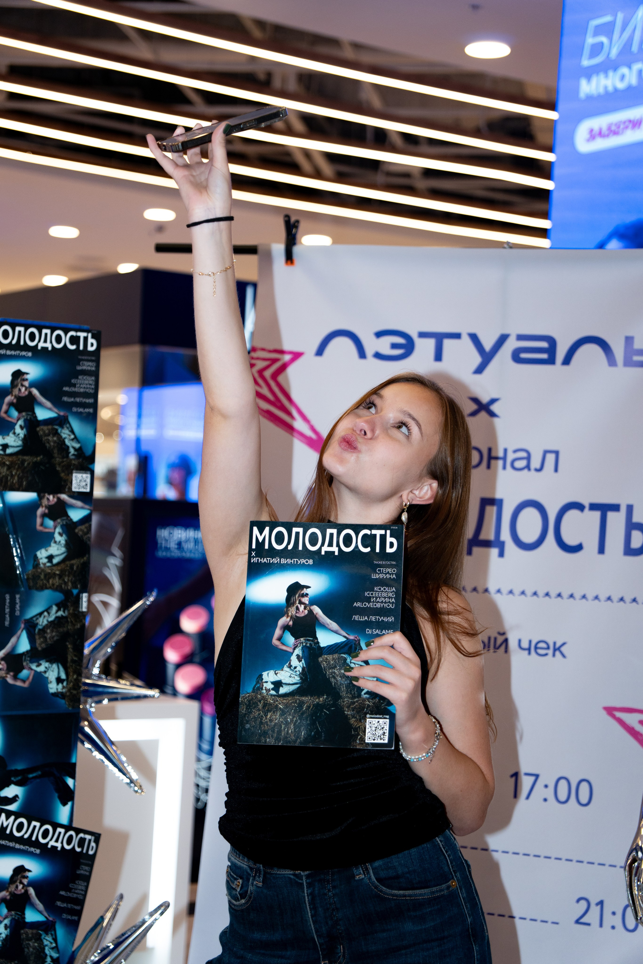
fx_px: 1929
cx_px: 322
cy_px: 482
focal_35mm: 72
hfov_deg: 18.9
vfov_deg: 28.1
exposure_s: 1/250
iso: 400
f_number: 2.8
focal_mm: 48
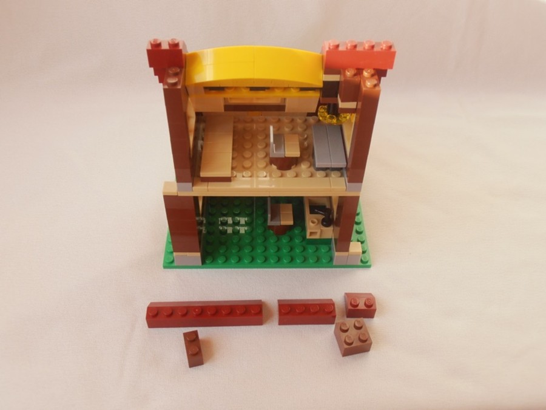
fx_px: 584
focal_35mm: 37
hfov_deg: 50.1
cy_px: 205
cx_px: 273
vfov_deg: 38.7
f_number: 3.9
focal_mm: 6.61
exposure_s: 1/100
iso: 80
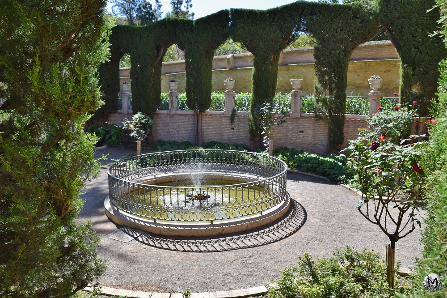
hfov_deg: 67.4
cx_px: 224
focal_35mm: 27
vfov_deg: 47.9
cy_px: 149
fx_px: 335
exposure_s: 1/250
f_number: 8
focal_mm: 18
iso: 250
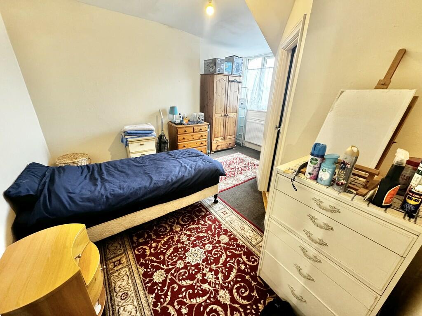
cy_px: 158
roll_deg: -1.9
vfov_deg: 85.7
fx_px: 171
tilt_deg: -21.6
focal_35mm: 14
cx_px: 211
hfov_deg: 102.1
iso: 250
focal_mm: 2.22
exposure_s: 1/50
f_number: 2.2
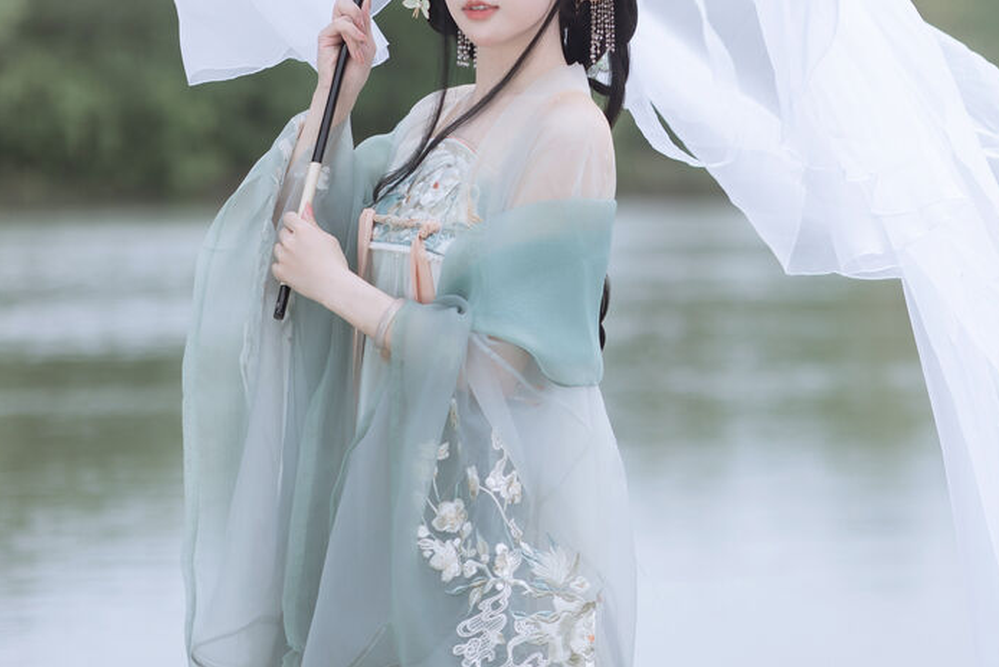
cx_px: 859
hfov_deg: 13.9
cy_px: 265
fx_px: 4080
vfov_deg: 9.3
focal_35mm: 147
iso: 100
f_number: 2
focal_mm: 85
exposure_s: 1/1600
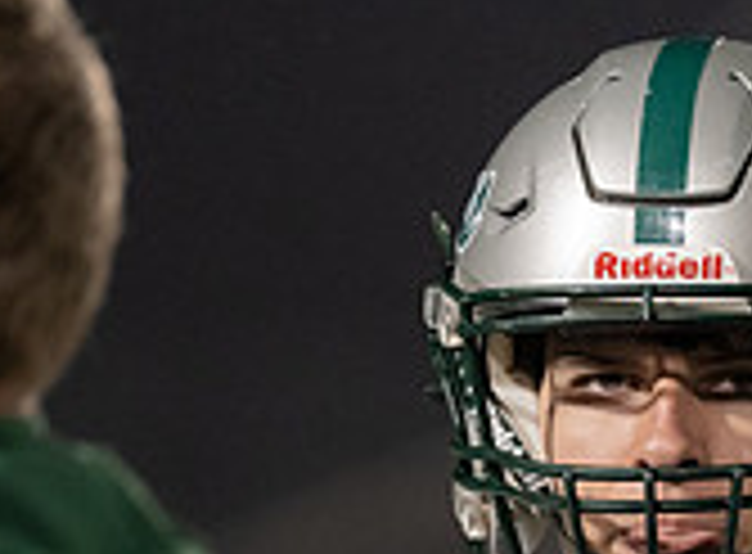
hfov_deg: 2.6
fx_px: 16857
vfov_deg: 1.9
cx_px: 695
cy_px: 857
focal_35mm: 781
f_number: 2.8
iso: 3200
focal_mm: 200
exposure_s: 1/1250
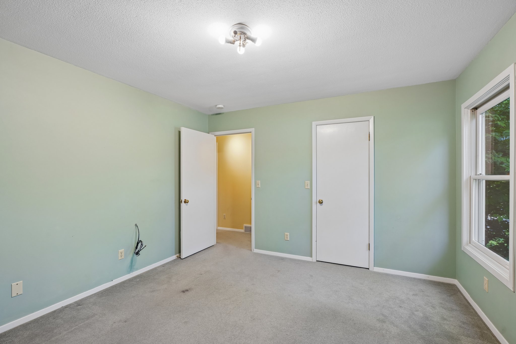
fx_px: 229
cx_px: 258
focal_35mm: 16
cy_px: 172
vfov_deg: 73.7
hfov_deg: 96.7
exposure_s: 1/10
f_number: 8
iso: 400
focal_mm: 16
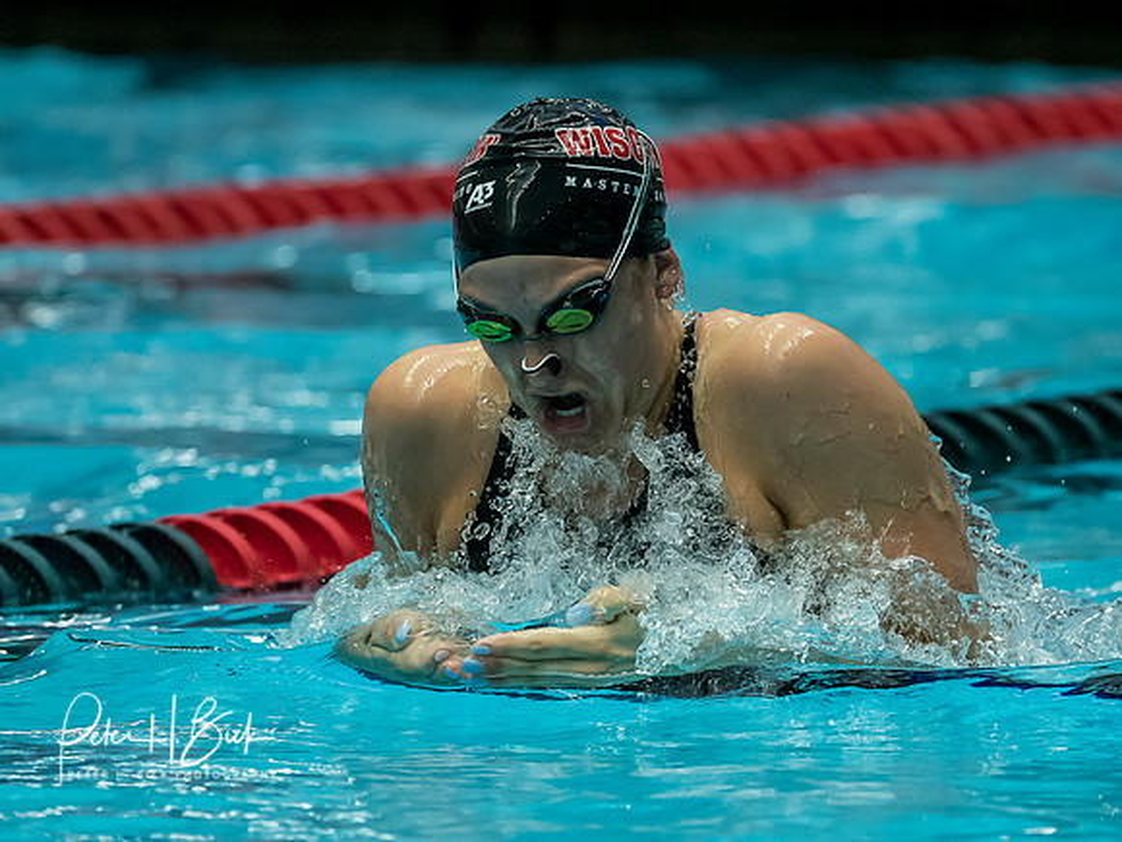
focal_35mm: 663
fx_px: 21475
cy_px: 474
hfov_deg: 3.0
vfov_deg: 2.2
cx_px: 623
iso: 2500
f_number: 2.8
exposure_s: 1/1000
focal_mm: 200
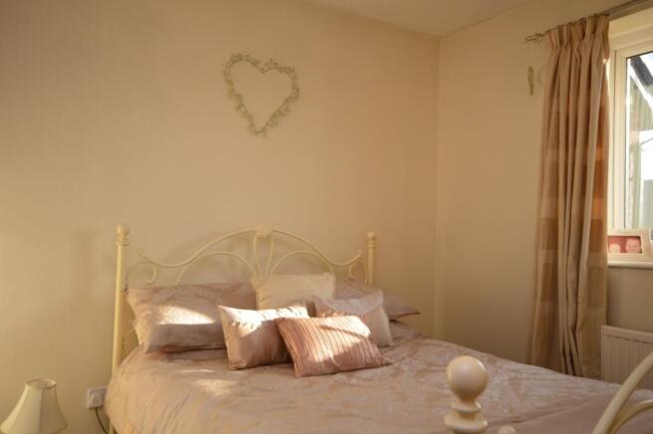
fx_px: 544
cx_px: 326
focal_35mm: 30
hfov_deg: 62.0
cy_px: 217
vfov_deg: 43.5
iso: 160
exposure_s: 1/100
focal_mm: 20
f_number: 5.6
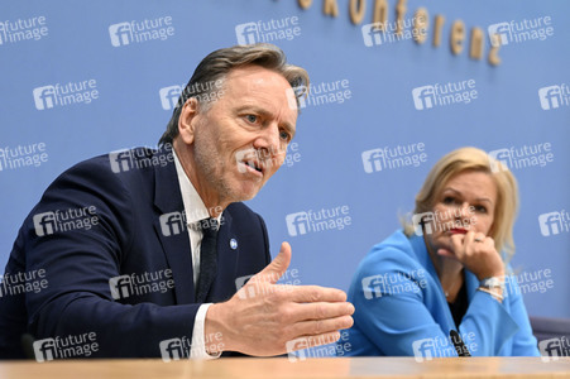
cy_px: 190
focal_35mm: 95
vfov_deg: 14.4
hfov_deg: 21.5
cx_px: 285
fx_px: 1503
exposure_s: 1/640
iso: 5000
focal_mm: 95
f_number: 5.6
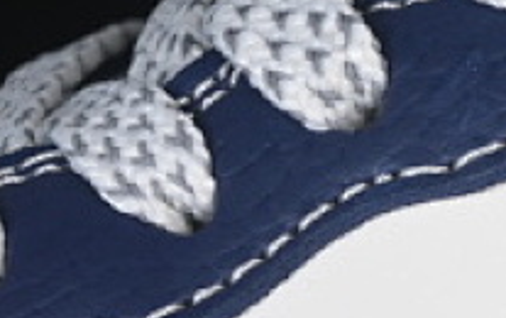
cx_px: 1005
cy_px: 519
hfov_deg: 5.2
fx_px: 5496
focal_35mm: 398
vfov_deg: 3.3
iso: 160
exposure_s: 1/60
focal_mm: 50
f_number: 7.1
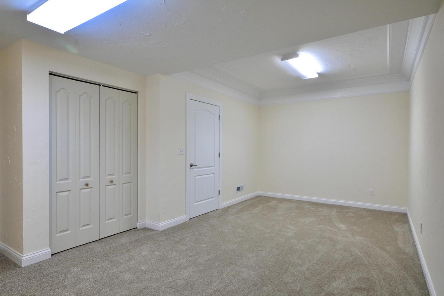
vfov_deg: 60.6
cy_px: 150
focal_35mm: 21
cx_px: 216
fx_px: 253
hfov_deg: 82.5
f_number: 13
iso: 640
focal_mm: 13
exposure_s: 1/5
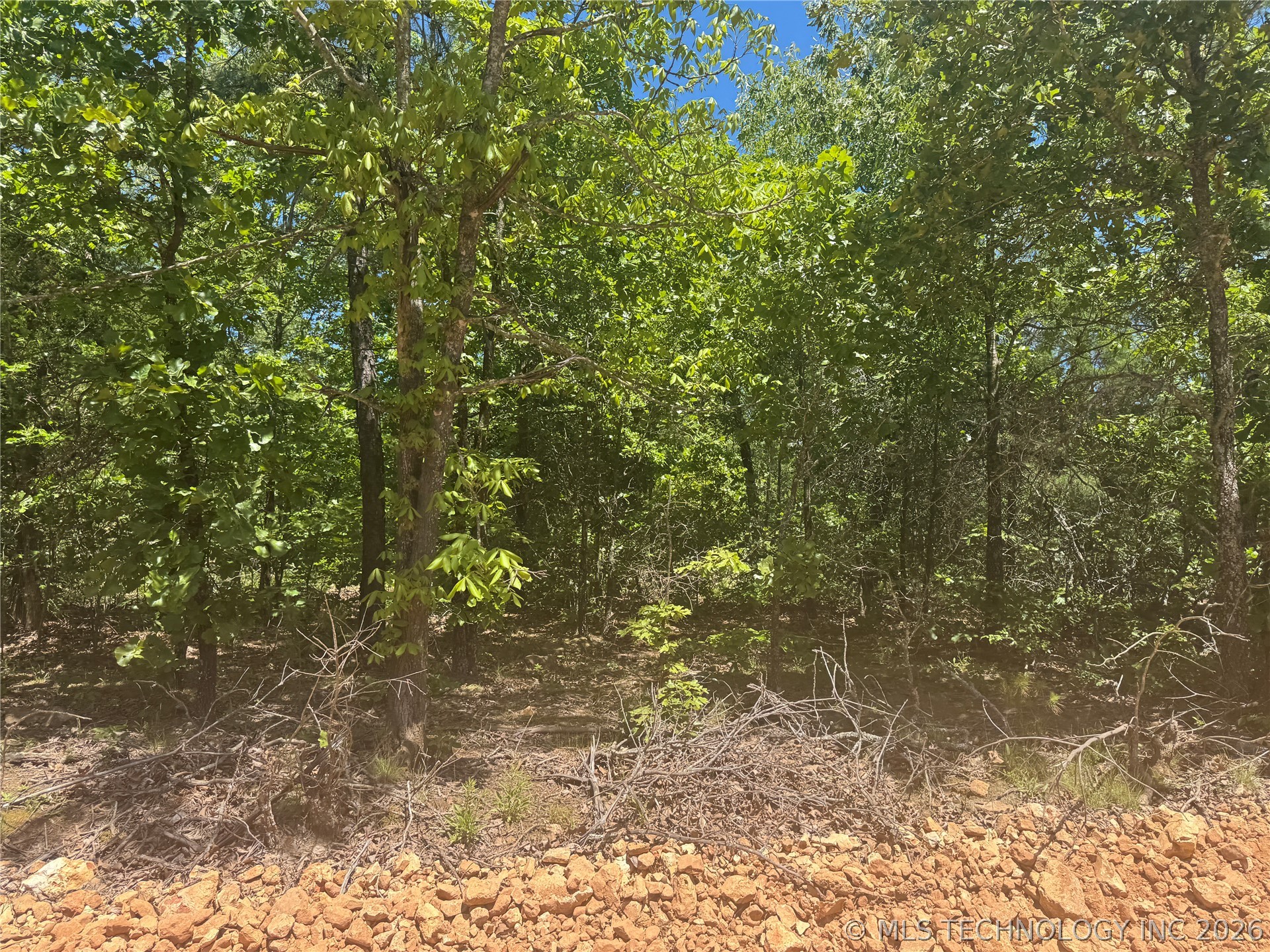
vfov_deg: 56.8
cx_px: 635
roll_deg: -3.2
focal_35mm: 24
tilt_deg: +5.6
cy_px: 476
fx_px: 881
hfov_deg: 71.6
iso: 80
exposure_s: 1/1524
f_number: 1.78
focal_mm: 6.76
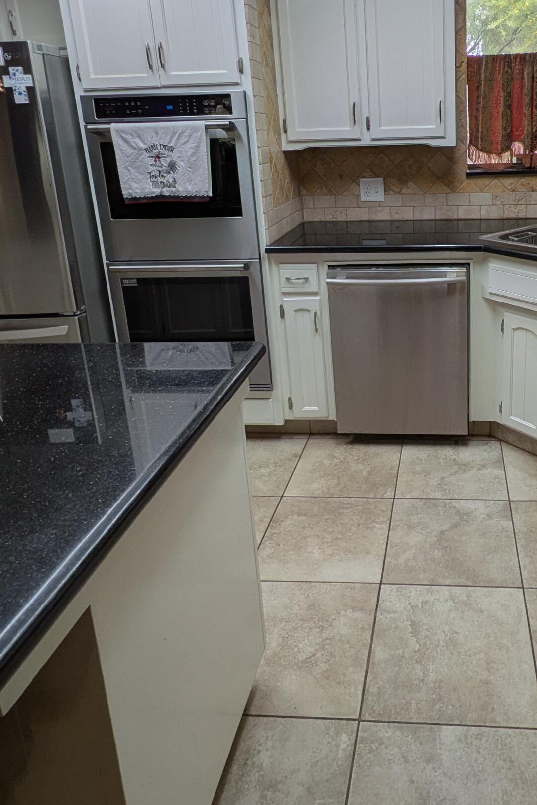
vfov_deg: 65.7
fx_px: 604
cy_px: 274
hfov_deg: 46.0
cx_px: 412
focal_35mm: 27
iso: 40
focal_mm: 1.85
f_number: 2.2
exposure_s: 1/120
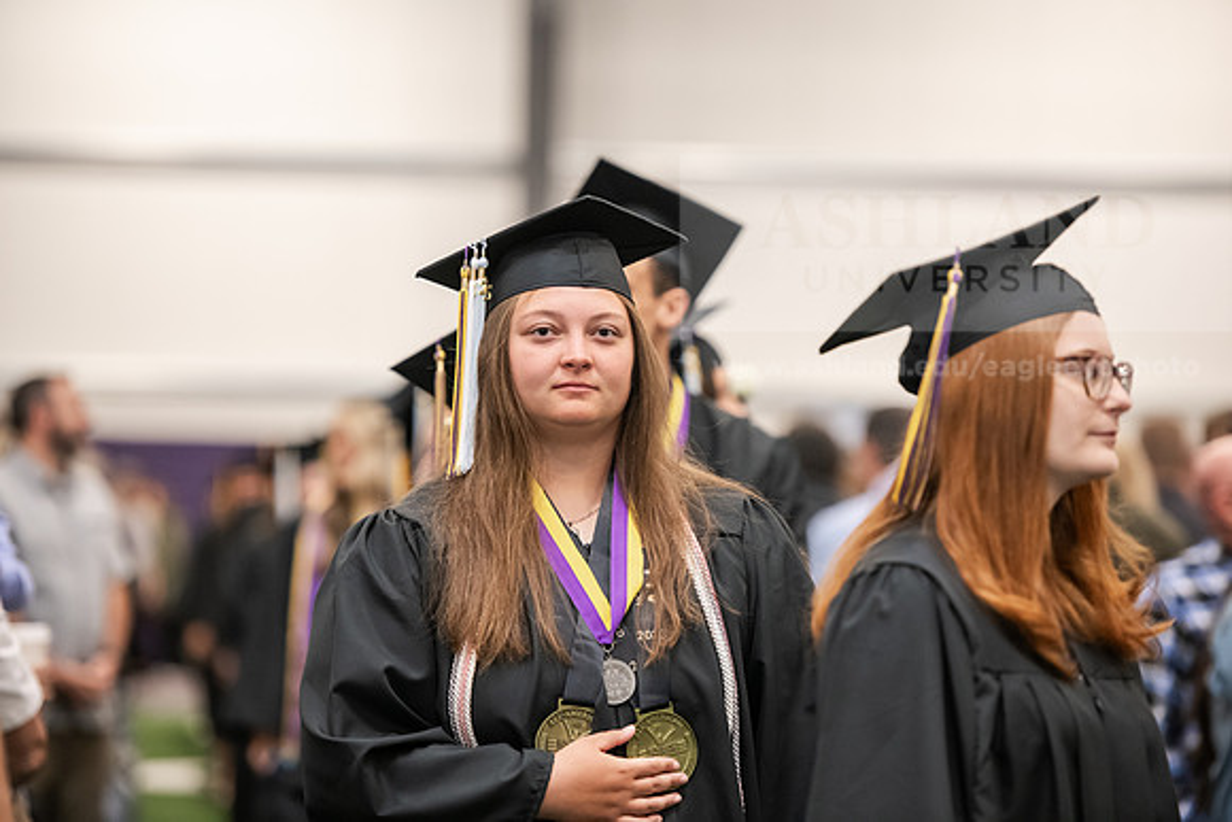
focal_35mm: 165
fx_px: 5648
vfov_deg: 8.3
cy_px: 411
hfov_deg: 12.4
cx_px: 616
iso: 2500
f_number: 3.2
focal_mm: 165
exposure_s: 1/200
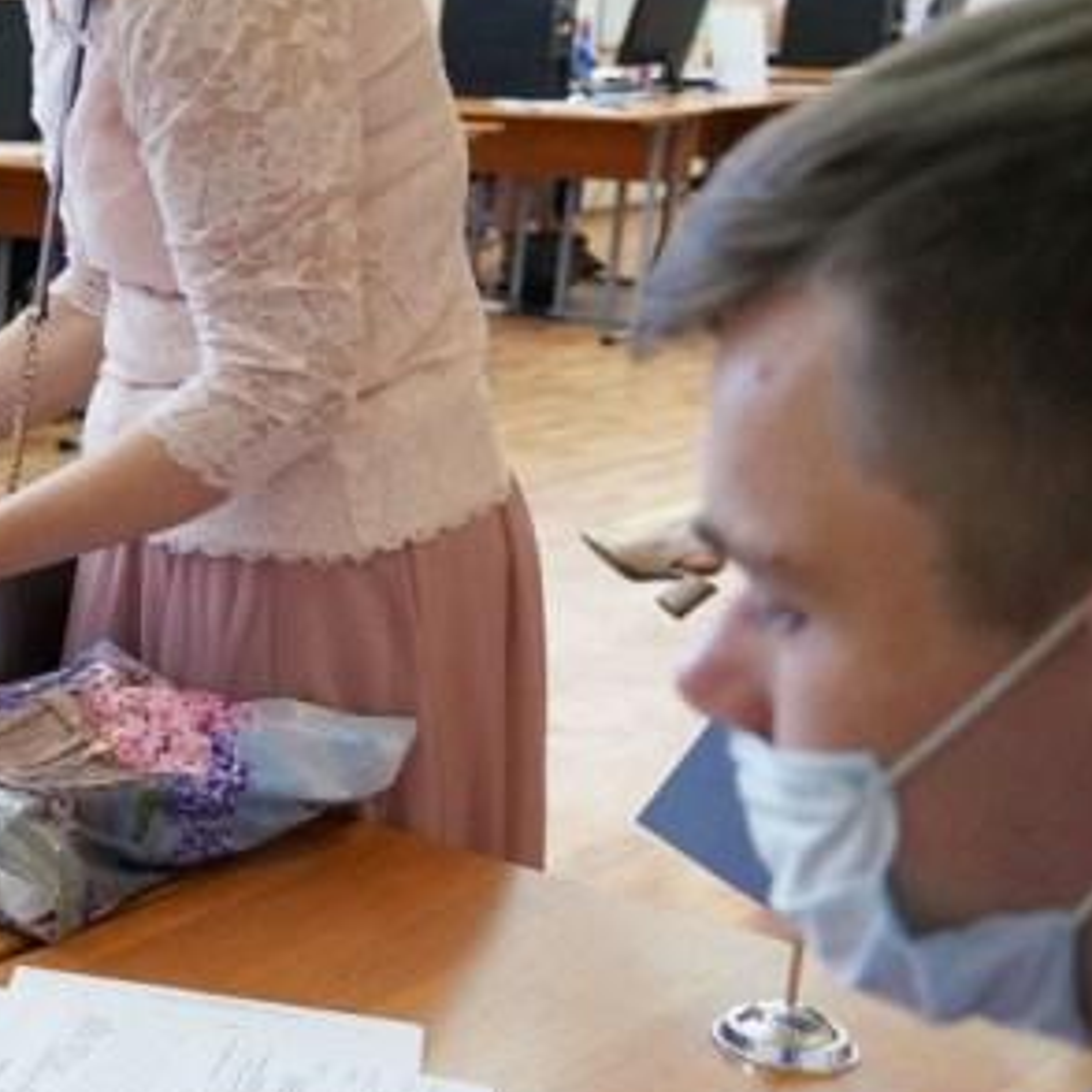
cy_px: 633
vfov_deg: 24.3
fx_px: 2534
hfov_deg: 19.7
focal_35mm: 71
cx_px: -713
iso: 2000
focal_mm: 24
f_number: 4
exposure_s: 1/200
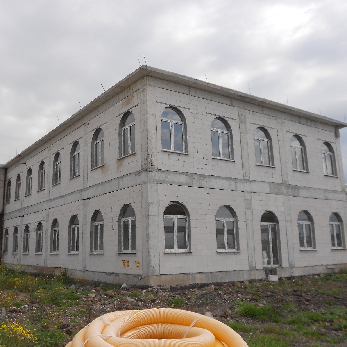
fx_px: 397
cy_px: 174
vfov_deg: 47.2
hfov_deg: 47.0
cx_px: 140
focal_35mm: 35
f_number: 3.4
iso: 80
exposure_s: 1/1000
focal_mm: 5.3
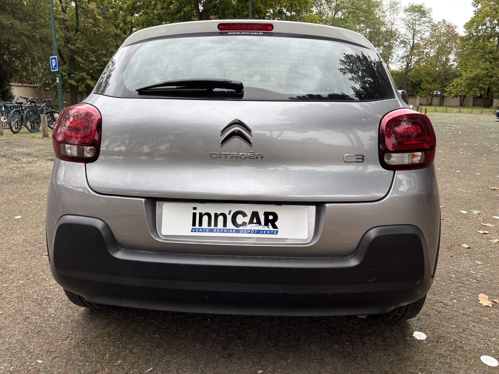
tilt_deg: -13.2
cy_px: 187
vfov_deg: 53.1
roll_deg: -0.7
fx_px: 375
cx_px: 250
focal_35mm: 26
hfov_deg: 67.3
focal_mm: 5.96
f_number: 1.6
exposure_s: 1/452
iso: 50
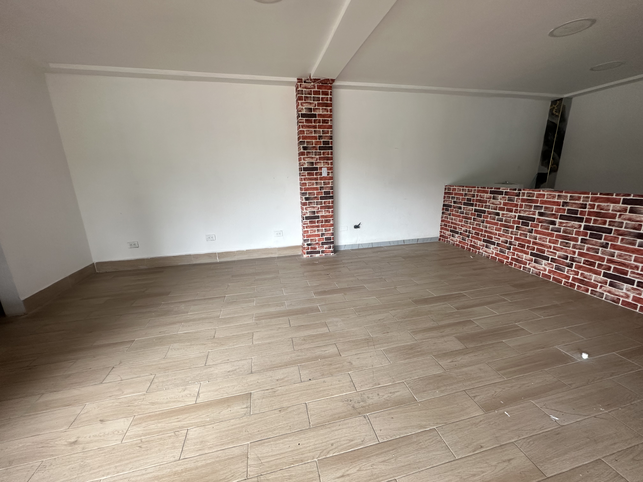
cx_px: 322
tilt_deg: -14.5
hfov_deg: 102.1
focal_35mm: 14
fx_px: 260
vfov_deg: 85.7
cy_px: 241
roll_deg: +0.8
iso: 160
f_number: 2.2
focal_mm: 2.22
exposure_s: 1/99
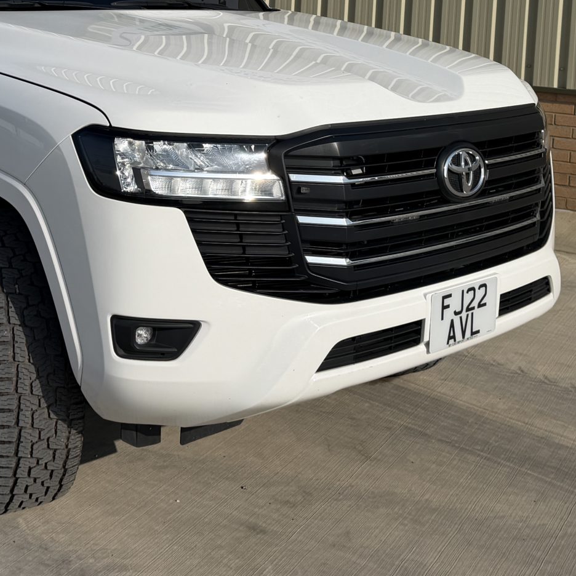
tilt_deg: -2.9
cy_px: 27
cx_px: 222
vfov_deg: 28.1
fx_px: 1092
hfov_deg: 29.5
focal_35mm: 58
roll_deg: -1.7
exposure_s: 1/8130
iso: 80
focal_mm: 6.76
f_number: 1.78
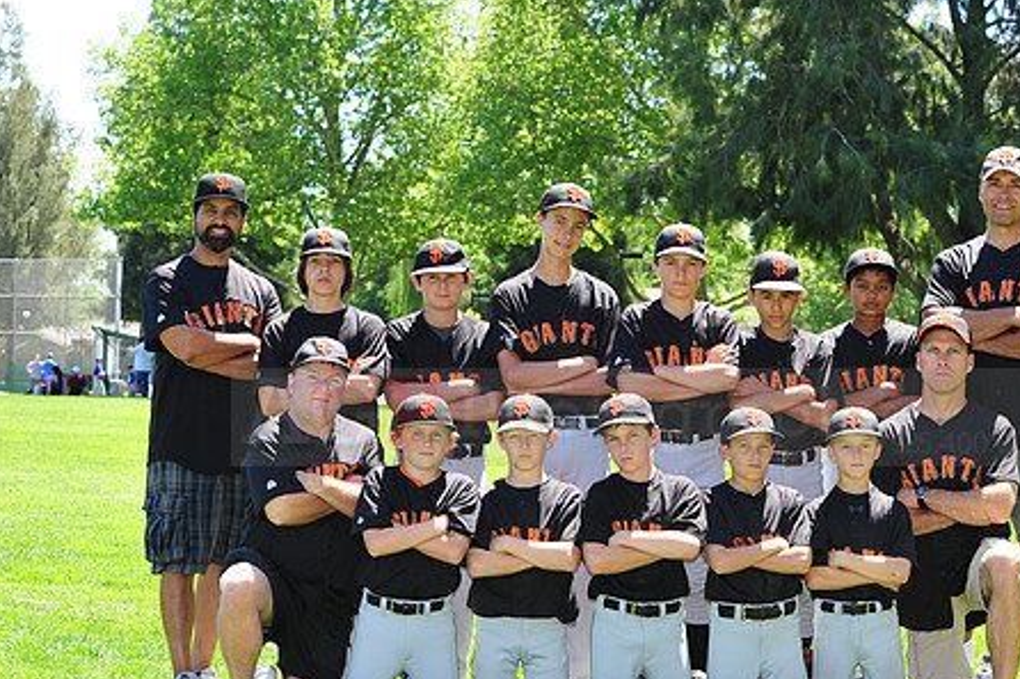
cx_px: 615
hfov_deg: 19.6
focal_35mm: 104
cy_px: 398
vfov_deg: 13.1
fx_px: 2945
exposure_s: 1/125
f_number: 8
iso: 200
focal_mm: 80
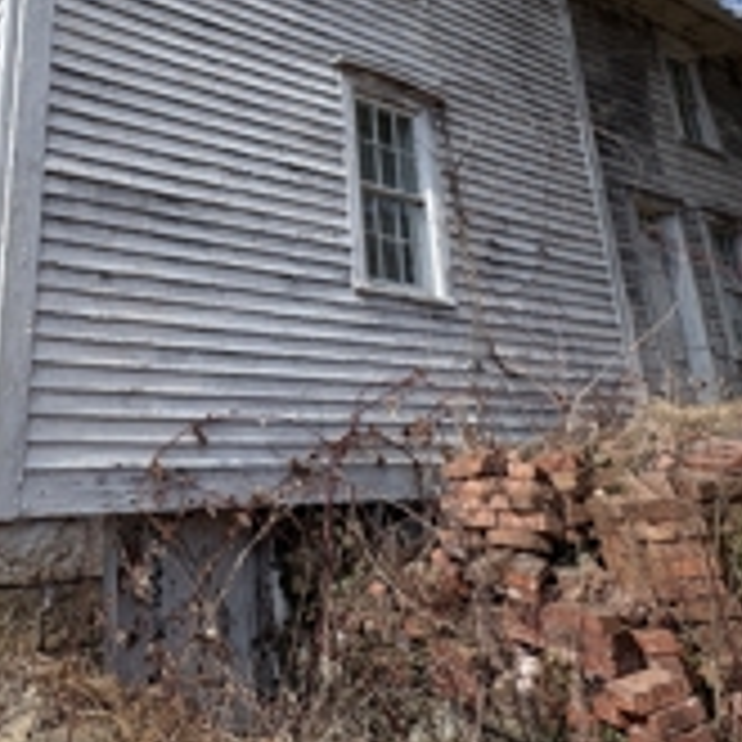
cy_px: 153
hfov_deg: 48.9
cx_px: 90
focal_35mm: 30
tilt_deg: +20.5
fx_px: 728
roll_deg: -1.9
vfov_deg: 50.9
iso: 50
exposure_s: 1/1346
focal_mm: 2.22
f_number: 2.2
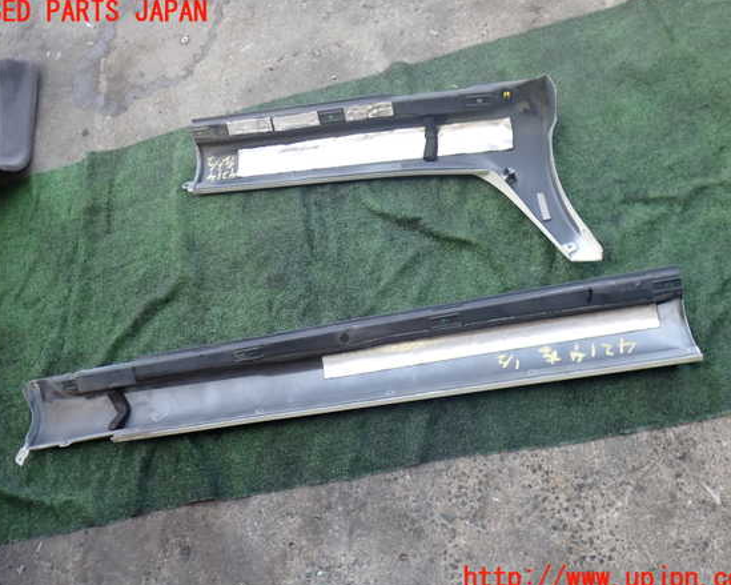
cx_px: 365
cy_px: 296
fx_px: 692
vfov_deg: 45.8
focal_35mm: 32
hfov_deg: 55.7
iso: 100
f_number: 2.3
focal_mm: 5.4
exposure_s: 1/160
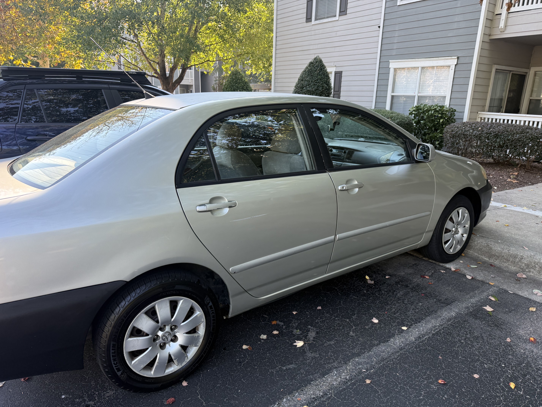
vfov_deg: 56.8
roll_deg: -0.9
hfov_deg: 71.6
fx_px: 376
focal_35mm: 24
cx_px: 271
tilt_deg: -14.0
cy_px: 204
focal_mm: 6.76
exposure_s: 1/370
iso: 100
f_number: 1.78
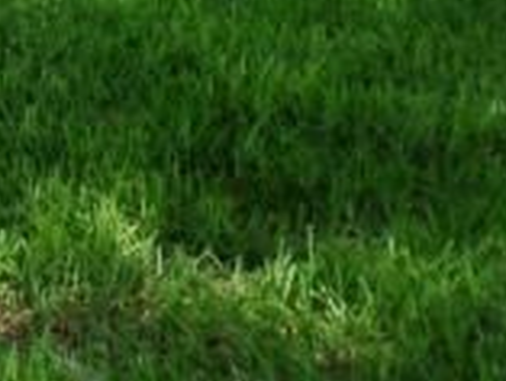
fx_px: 2384
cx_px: -345
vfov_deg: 8.5
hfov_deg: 11.4
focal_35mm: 163
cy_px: -442
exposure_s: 1/180
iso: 80
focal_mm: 4.5
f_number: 2.5
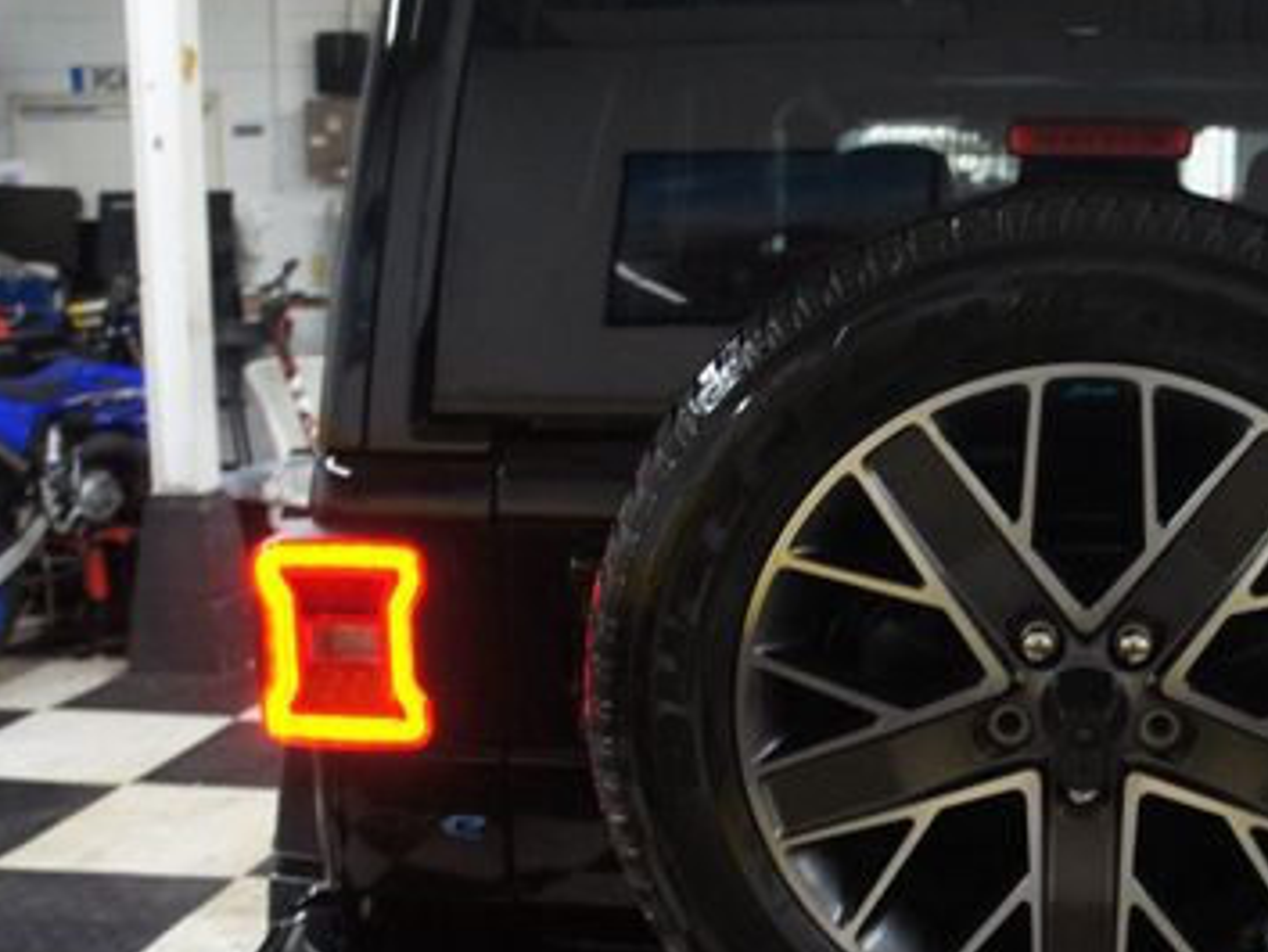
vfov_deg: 30.7
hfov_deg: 38.5
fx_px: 1722
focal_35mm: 47
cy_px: 604
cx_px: 1060
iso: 1600
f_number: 3.5
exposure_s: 1/100
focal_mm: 18
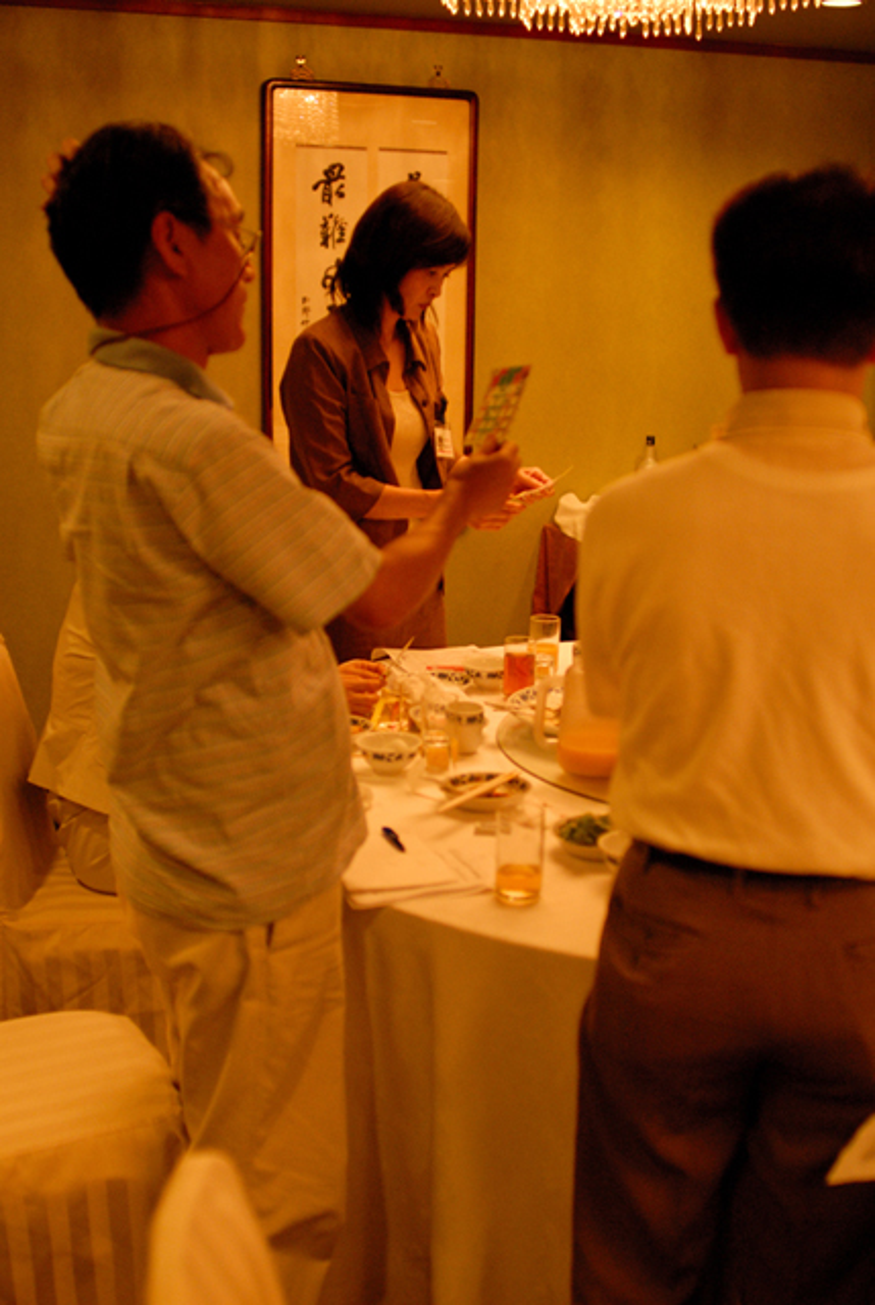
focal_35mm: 42
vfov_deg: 46.3
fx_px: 1525
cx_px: 438
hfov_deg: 32.0
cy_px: 652
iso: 800
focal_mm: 28
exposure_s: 1/160
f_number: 2
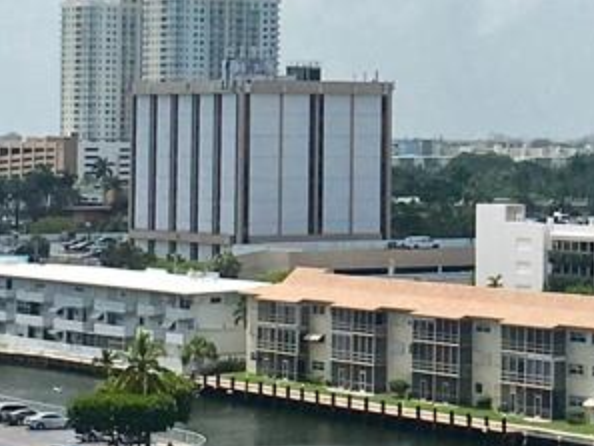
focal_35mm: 156
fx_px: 2678
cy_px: 14
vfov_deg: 9.5
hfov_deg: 12.4
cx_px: 670
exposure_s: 1/3497
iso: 25
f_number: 2.2
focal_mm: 4.15
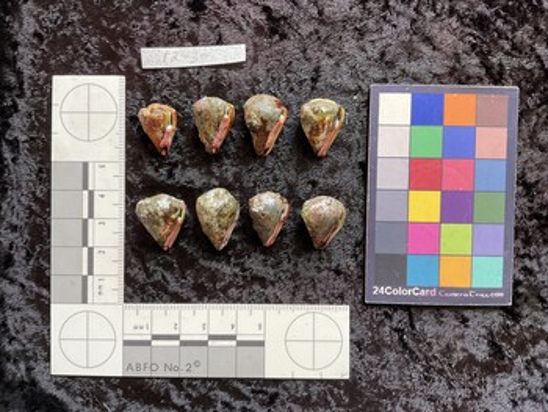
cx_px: 274
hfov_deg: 61.6
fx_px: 459
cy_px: 206
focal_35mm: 29
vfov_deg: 48.3
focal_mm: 3
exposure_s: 1/60
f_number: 1.8
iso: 50
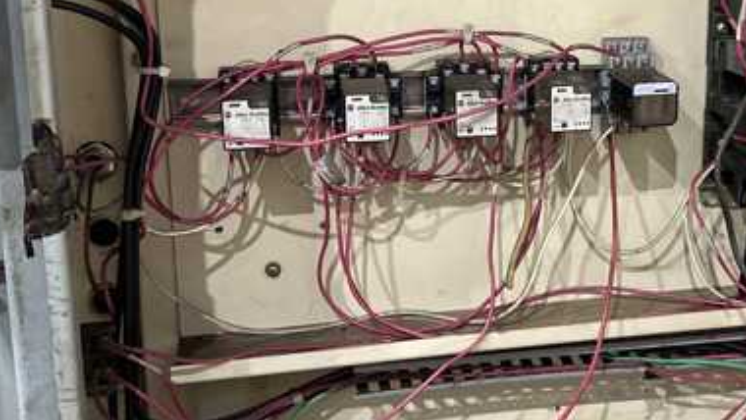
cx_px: 548
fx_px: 1088
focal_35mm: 55
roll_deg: -1.9
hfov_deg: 37.0
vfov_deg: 21.6
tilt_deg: -13.5
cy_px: 100
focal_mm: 6.86
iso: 500
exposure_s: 1/60
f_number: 1.78
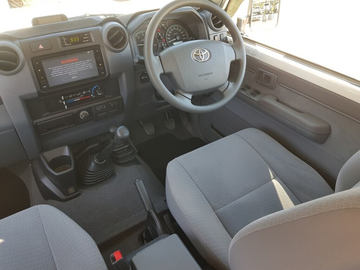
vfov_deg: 53.1
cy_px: 135
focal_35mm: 26
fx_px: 270
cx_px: 180
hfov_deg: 67.3
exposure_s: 1/100
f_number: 1.7
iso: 80
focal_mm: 4.3
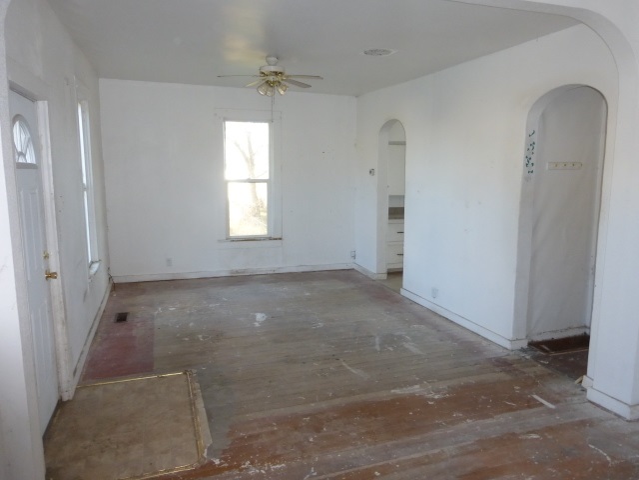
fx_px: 461
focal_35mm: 25
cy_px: 240
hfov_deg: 69.4
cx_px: 320
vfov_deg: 54.9
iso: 320
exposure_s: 1/60
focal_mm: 4.3
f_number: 3.3
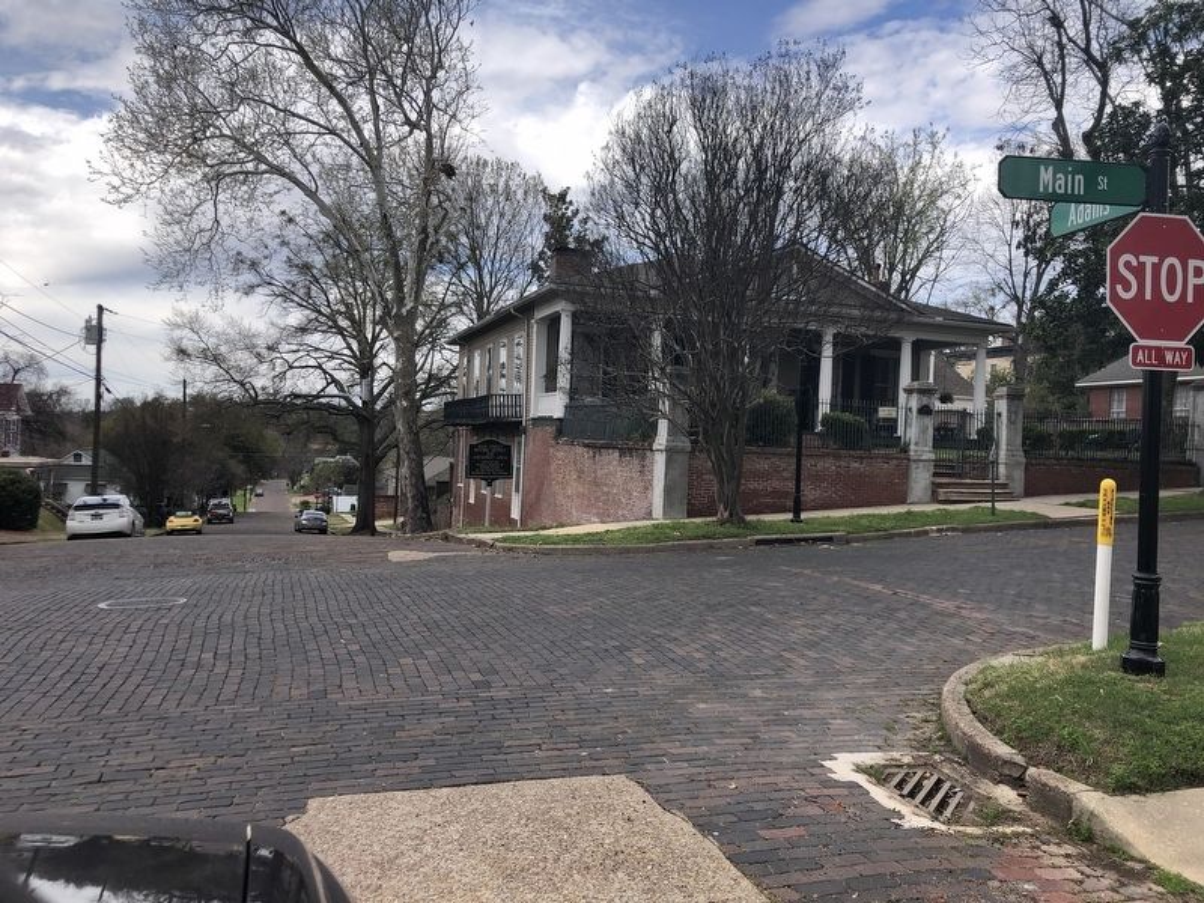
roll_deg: -1.6
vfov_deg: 49.7
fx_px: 974
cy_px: 452
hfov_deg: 63.4
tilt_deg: +1.0
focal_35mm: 28
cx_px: 602
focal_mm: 4
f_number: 1.8
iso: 20
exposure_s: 1/991
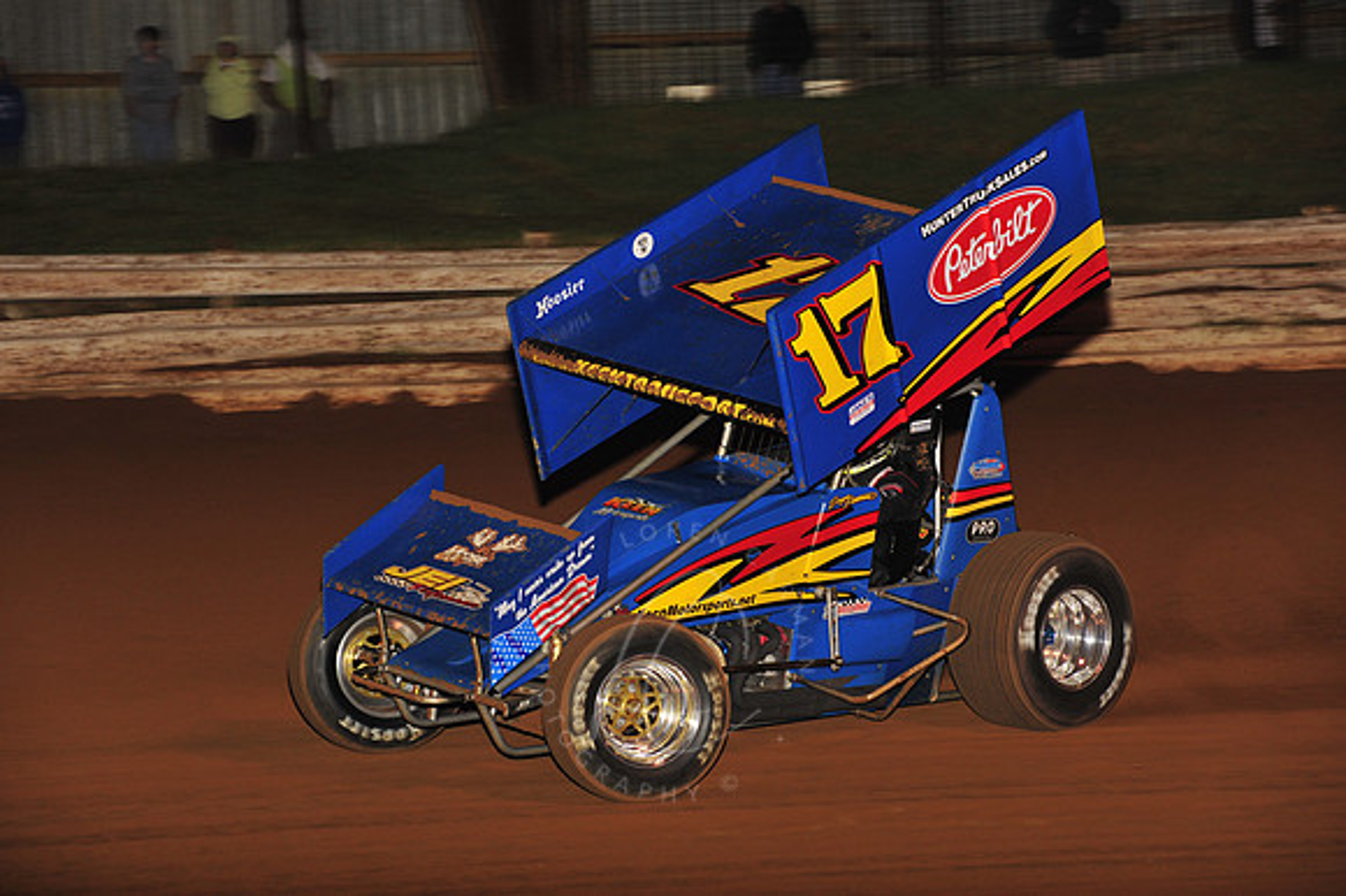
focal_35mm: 135
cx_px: 673
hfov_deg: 15.2
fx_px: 5044
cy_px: 448
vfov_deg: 10.1
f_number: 7.1
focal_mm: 135
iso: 1000
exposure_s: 1/320
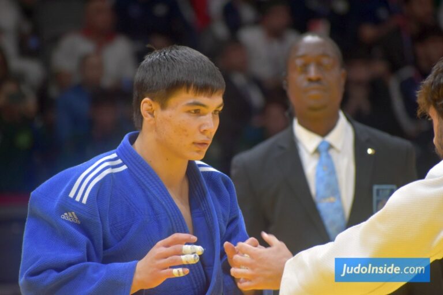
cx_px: 222
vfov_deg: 3.1
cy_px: 148
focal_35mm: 450
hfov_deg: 4.6
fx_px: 5537
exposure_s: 1/320
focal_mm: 300
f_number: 6.3
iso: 800
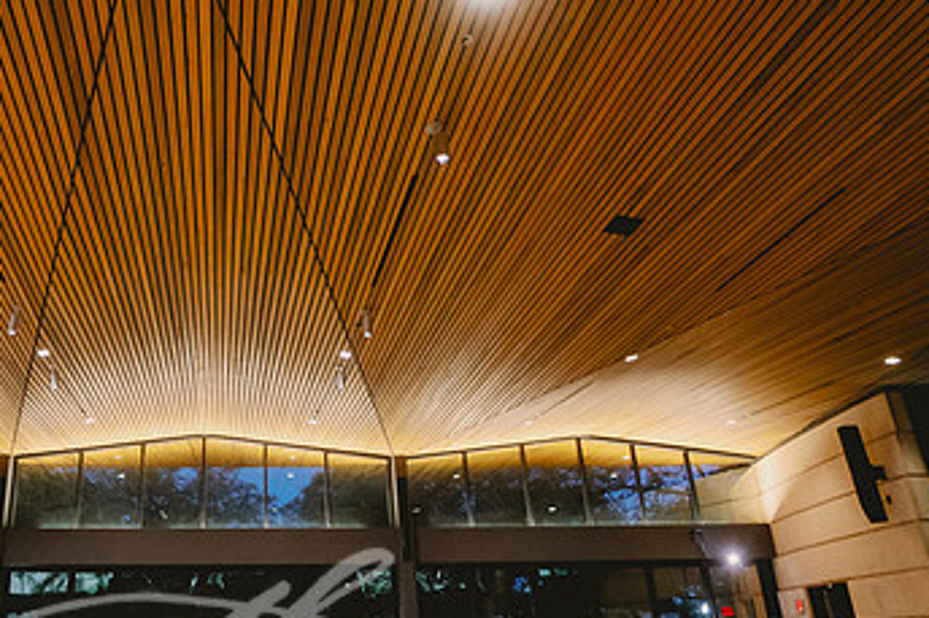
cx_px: 266
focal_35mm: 28
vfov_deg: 46.2
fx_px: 722
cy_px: 352
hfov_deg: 62.8
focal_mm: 10
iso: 2000
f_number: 4
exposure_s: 1/60
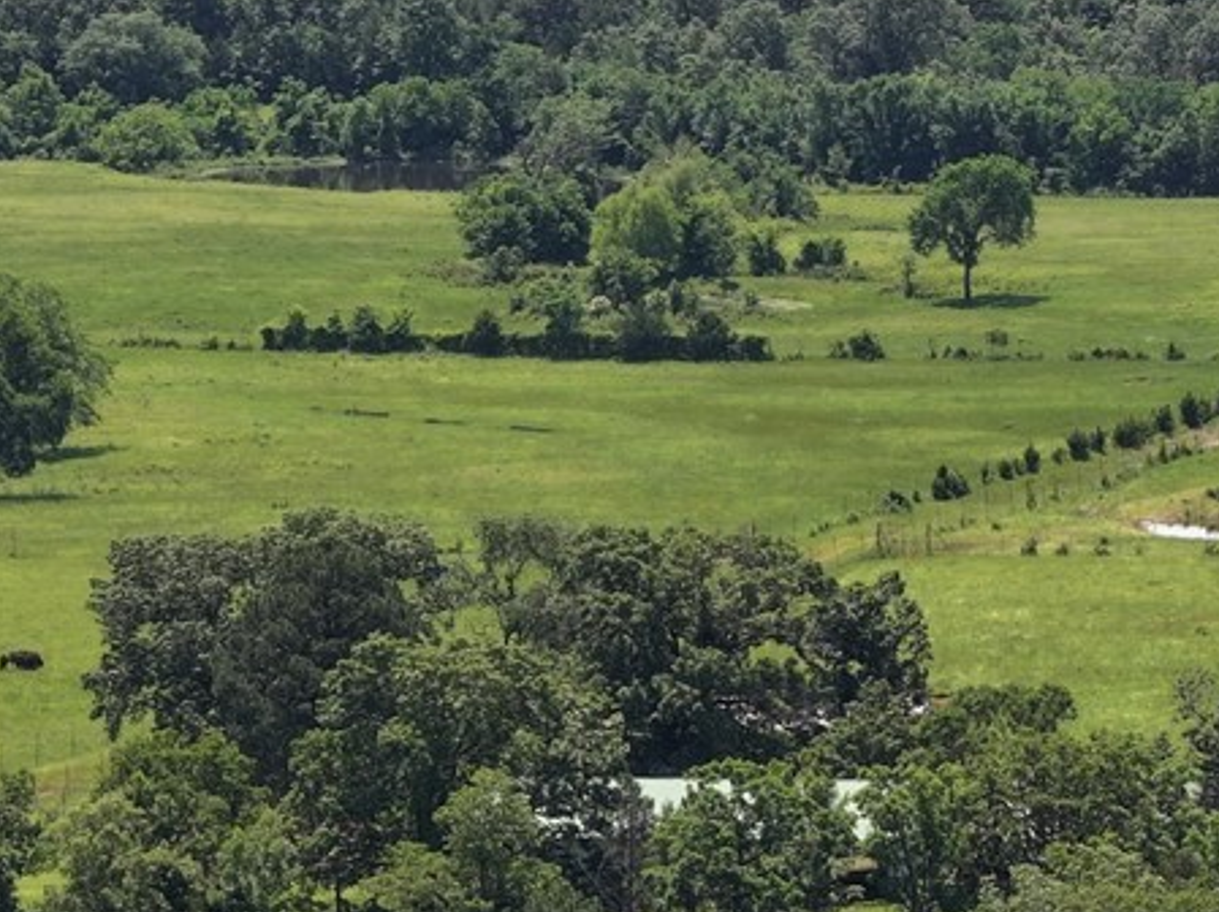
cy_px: 622
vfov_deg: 3.9
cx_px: 1325
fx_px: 13336
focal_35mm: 379
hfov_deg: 5.2
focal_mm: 30.71
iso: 100
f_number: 3.4
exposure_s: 1/500
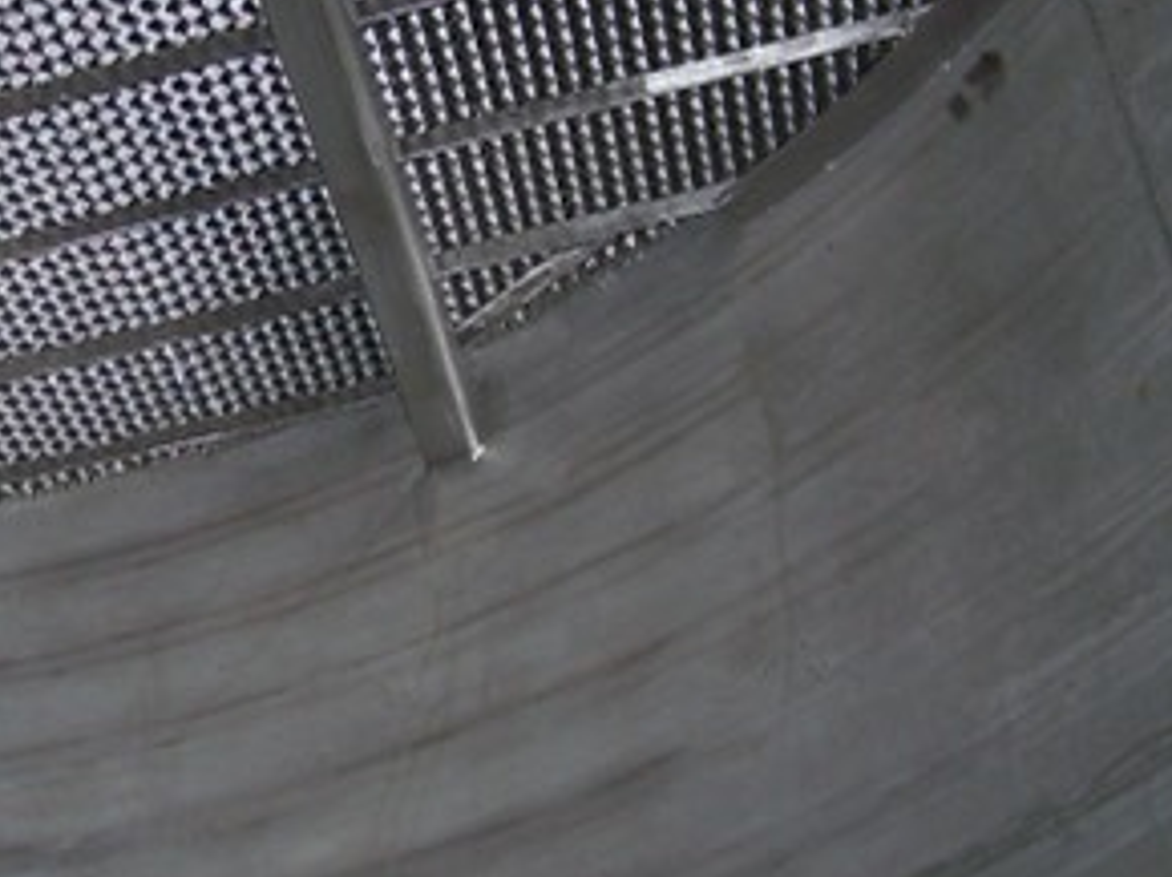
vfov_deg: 17.5
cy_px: 331
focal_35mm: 84
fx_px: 2842
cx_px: -8
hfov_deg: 22.4
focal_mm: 6.3
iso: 80
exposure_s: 1/60
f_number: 2.8
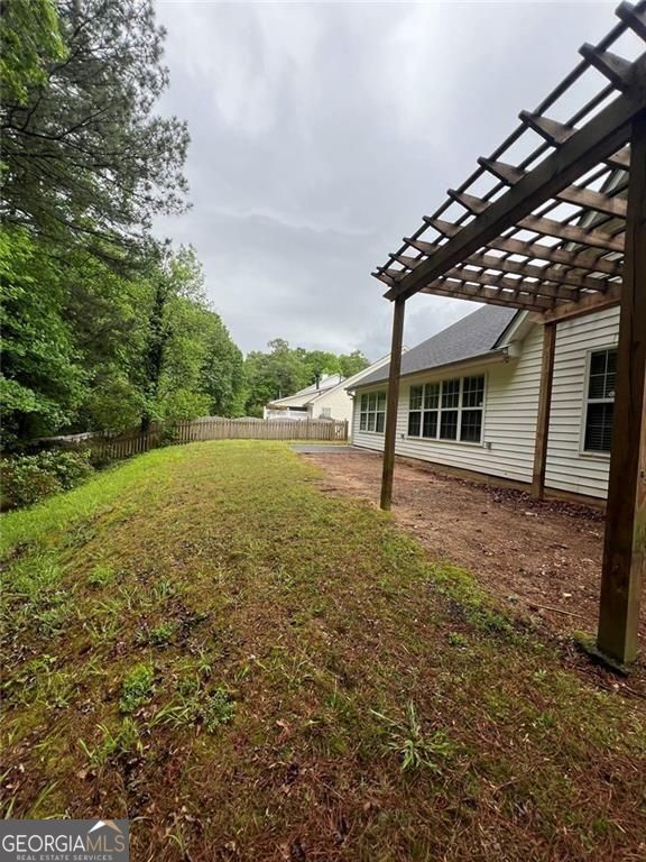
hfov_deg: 89.9
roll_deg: -3.4
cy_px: 431
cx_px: 323
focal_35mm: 13
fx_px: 323
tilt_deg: -1.2
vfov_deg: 106.2
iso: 32
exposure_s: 1/344
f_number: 1.8
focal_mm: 1.57
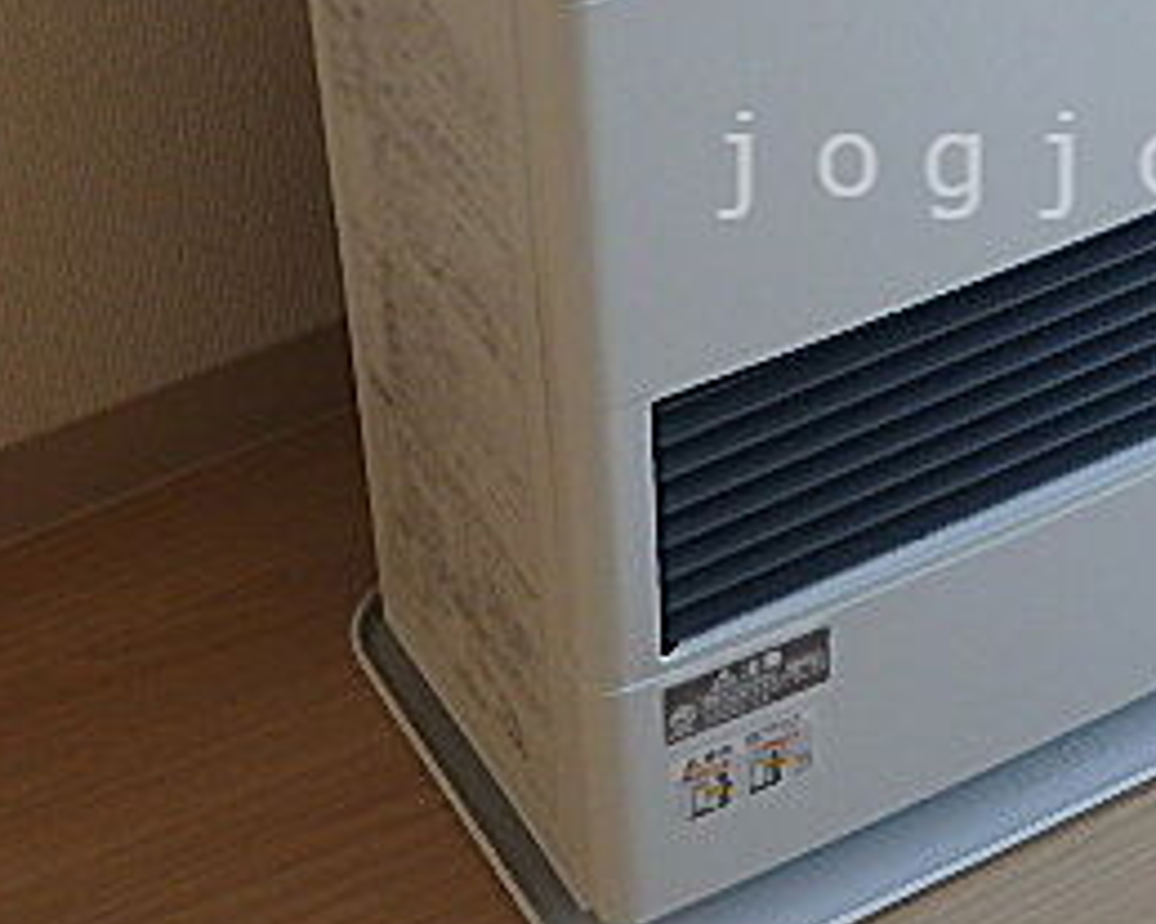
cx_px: 1022
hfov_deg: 20.0
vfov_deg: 16.2
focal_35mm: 94
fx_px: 3215
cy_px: 165
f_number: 5.1
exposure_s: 1/40
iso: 200
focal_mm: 6.9
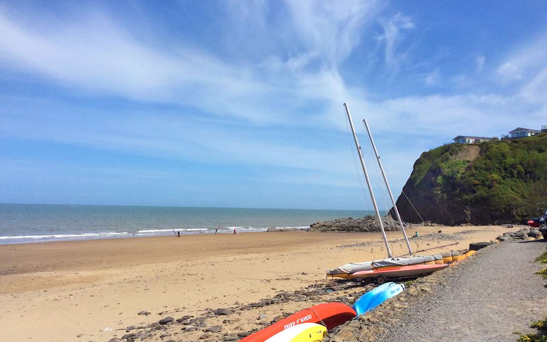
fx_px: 507
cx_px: 273
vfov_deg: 37.2
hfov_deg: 56.7
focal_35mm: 34
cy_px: 192
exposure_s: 1/2288
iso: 32
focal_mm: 3.3
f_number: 2.4
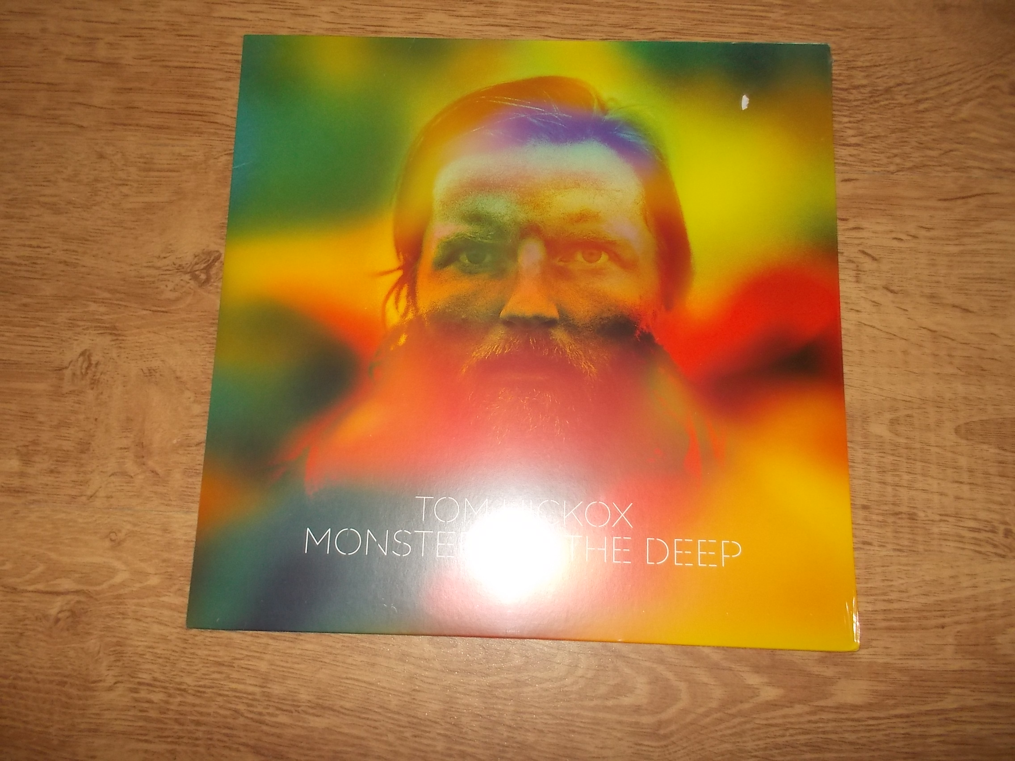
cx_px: 508
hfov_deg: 61.7
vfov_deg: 48.2
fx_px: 850
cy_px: 380
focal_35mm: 29
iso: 200
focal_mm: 4.1
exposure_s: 1/30
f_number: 3.3
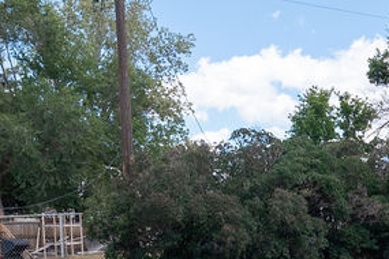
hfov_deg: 32.2
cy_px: 324
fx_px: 659
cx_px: 295
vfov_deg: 20.6
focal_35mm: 61
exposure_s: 1/1000
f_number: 5
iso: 500
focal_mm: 11.5
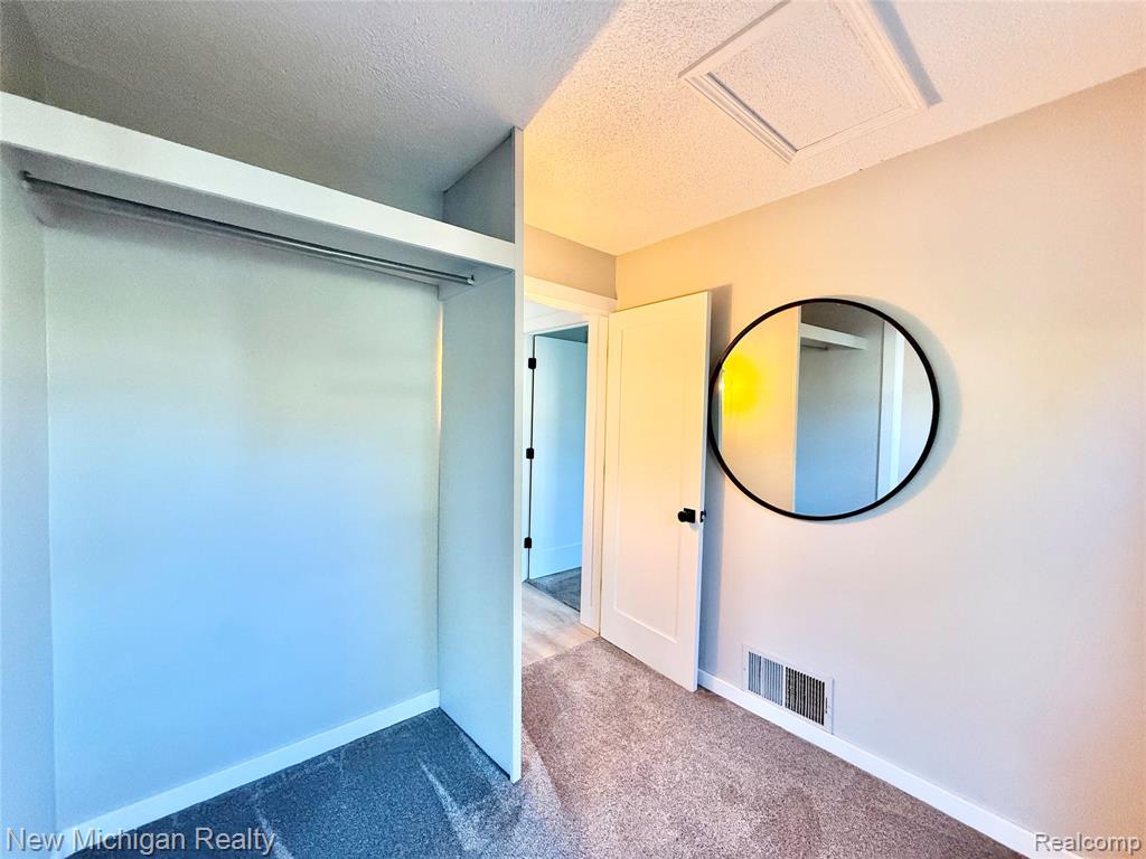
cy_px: 430
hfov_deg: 102.1
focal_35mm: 14
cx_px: 573
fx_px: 463
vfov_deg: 85.7
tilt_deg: -1.7
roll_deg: -1.5
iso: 400
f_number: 2.2
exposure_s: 1/60
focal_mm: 2.22
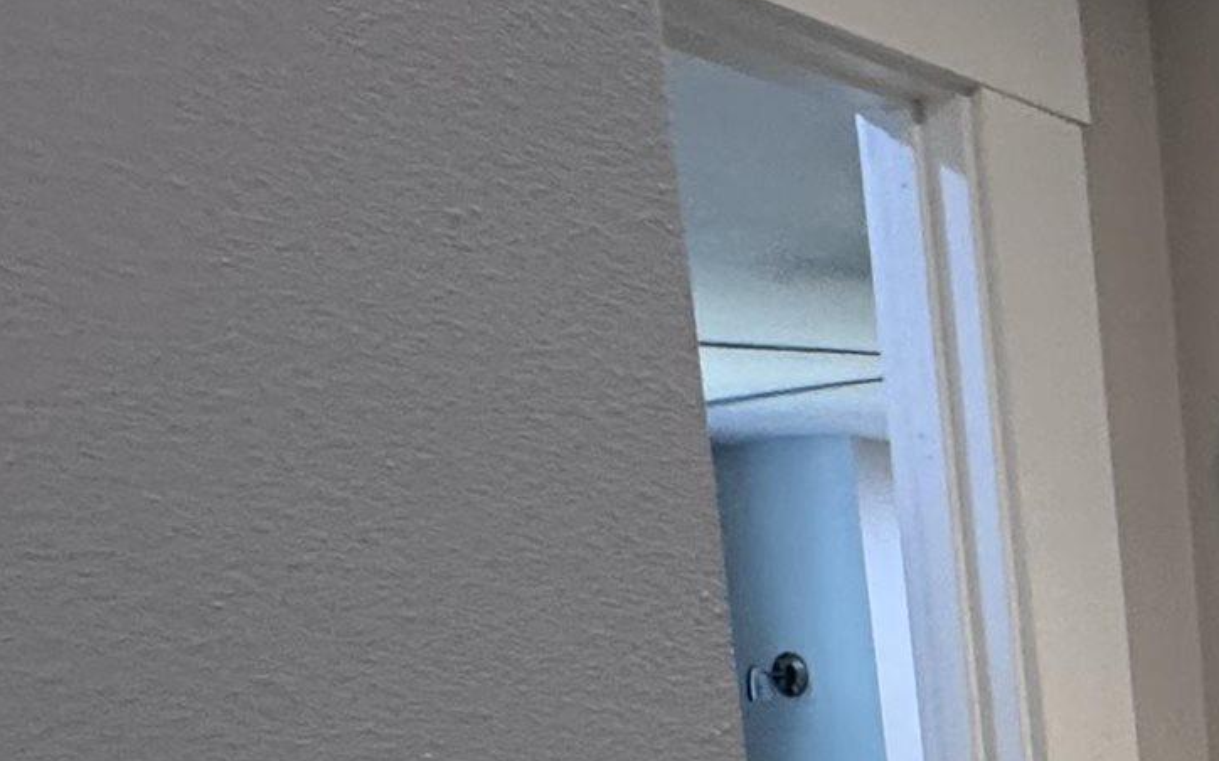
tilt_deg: -9.6
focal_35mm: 63
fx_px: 2092
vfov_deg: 18.6
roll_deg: +1.3
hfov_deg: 22.6
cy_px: 1089
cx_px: 2071
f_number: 2.2
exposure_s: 1/60
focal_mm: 2.22
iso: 320
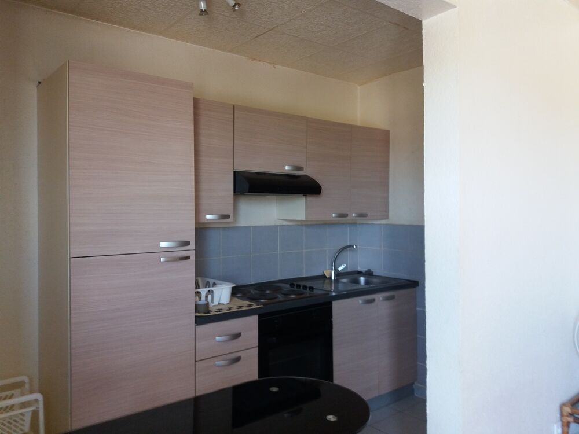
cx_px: 290
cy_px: 217
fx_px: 468
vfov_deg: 49.7
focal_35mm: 28
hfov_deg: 63.4
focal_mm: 3.7
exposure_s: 1/33
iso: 125
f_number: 1.9
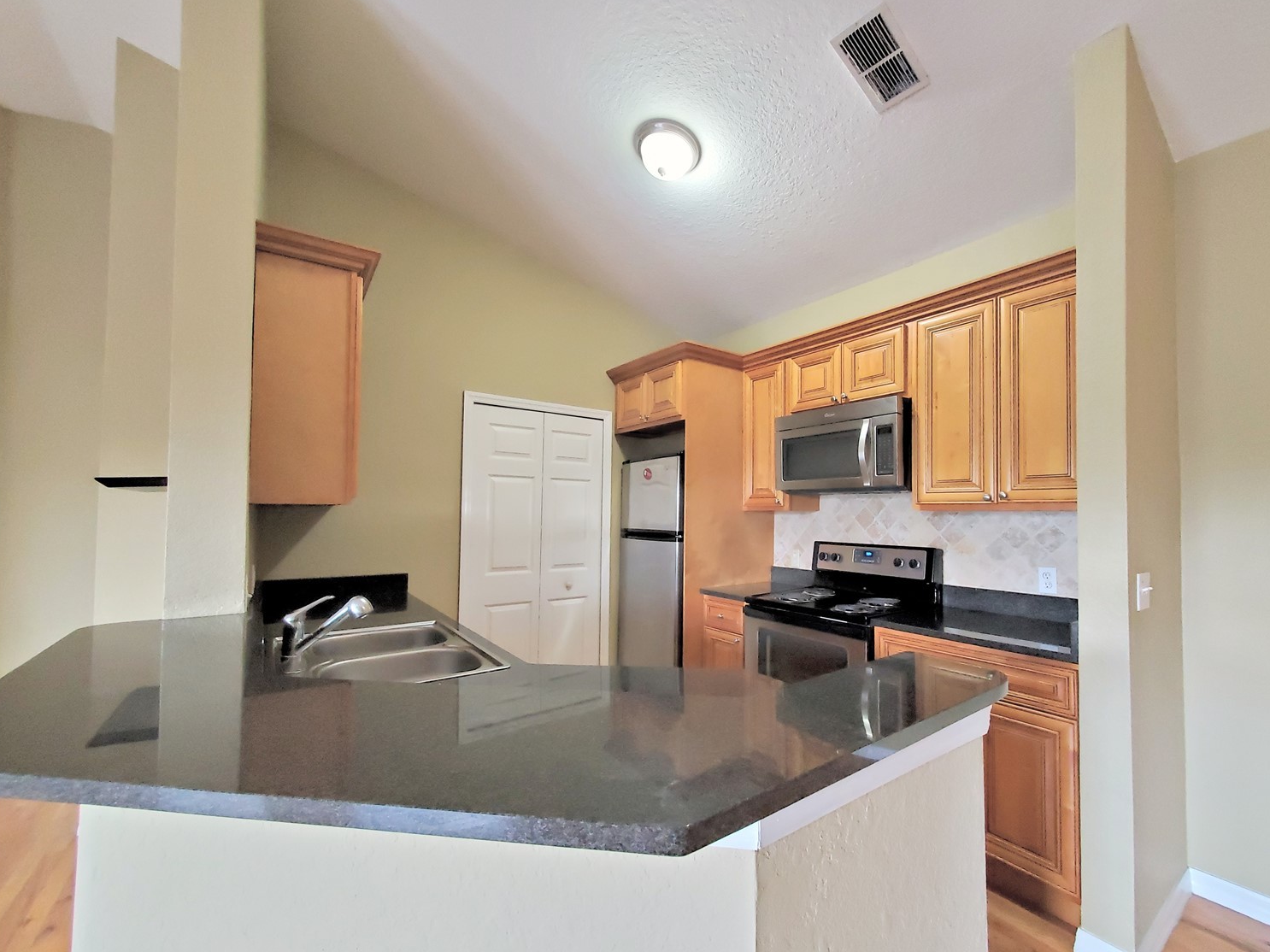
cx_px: 676
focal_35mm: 14
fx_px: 514
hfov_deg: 101.9
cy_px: 495
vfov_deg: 85.6
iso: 500
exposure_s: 1/39
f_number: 2.2
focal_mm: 1.8
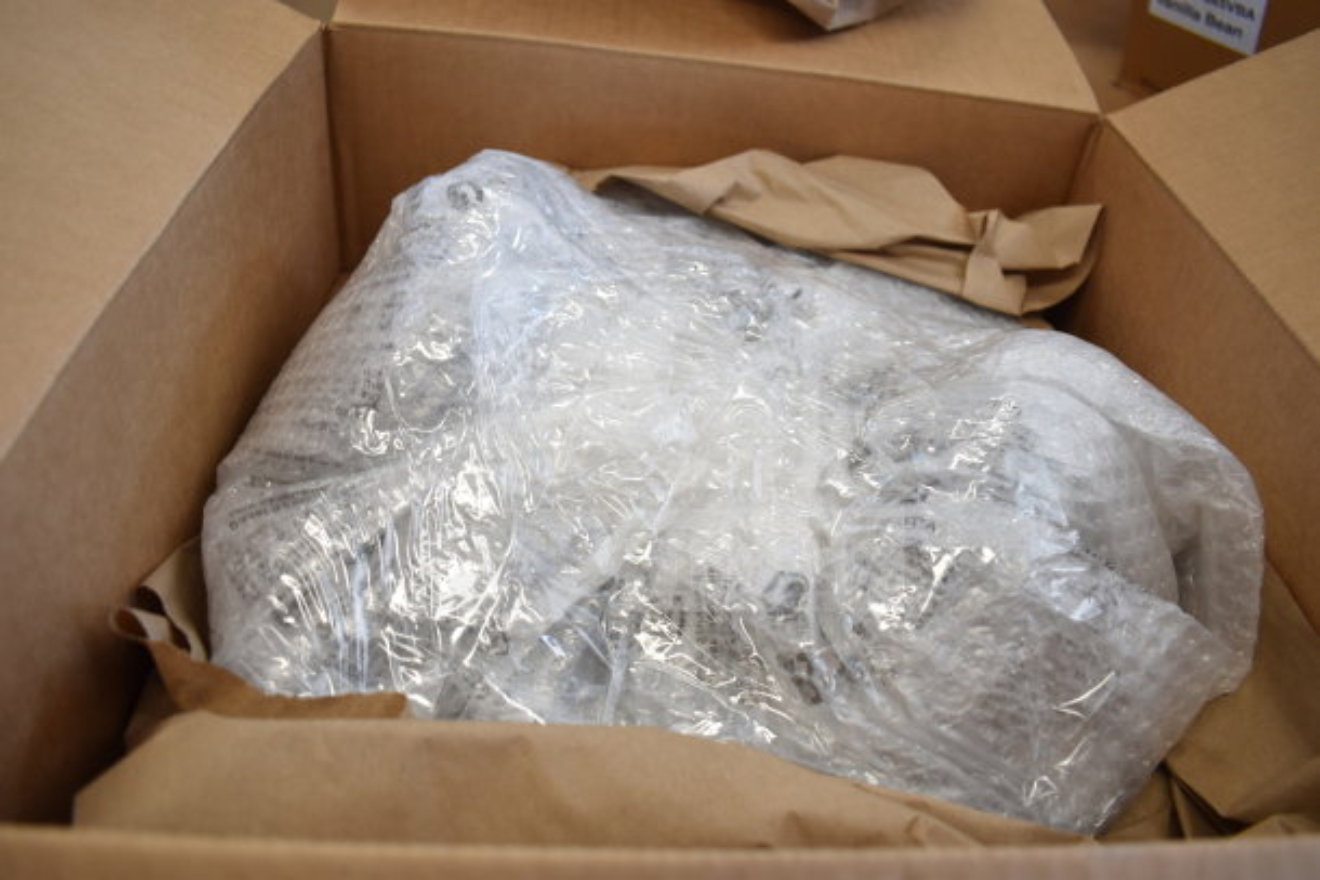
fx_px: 990
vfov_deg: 48.0
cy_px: 440
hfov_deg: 67.4
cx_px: 660
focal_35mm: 27
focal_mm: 18
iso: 250
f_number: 3.5
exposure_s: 1/30
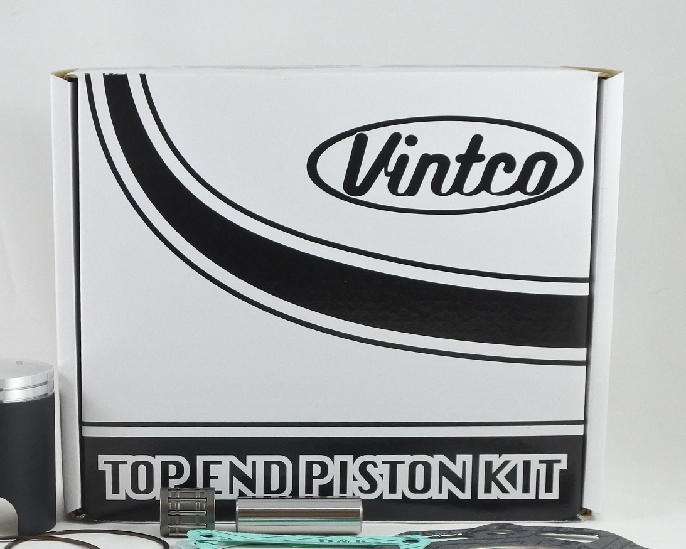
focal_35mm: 67
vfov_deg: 22.7
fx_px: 1361
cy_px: 355
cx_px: 222
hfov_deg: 28.1
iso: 500
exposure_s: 1/125
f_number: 4.5
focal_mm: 16.1
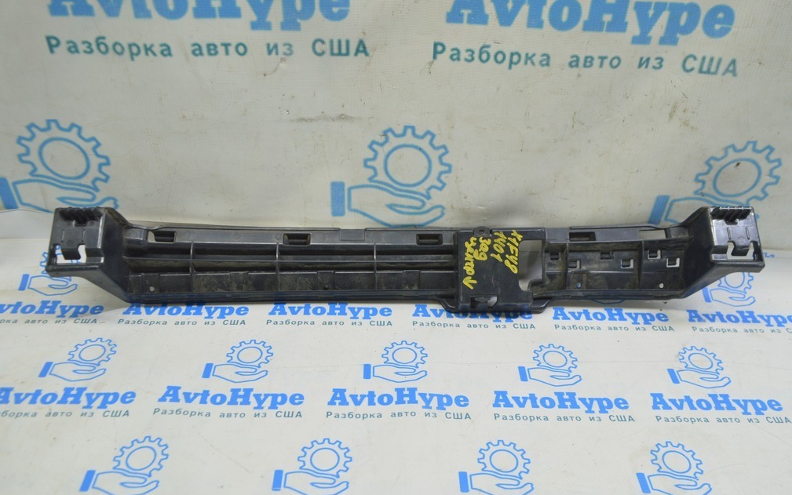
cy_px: 265
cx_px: 400
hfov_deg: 61.2
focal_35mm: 31
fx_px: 669
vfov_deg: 40.6
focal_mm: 20
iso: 400
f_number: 5.6
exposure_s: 1/20
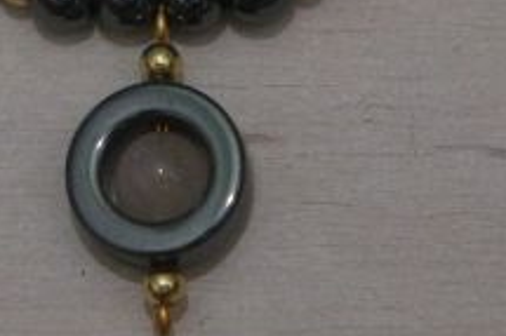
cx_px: 122
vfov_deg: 6.3
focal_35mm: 215
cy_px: -75
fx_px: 3020
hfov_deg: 9.6
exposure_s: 1/50
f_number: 5.6
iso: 3200
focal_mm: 50
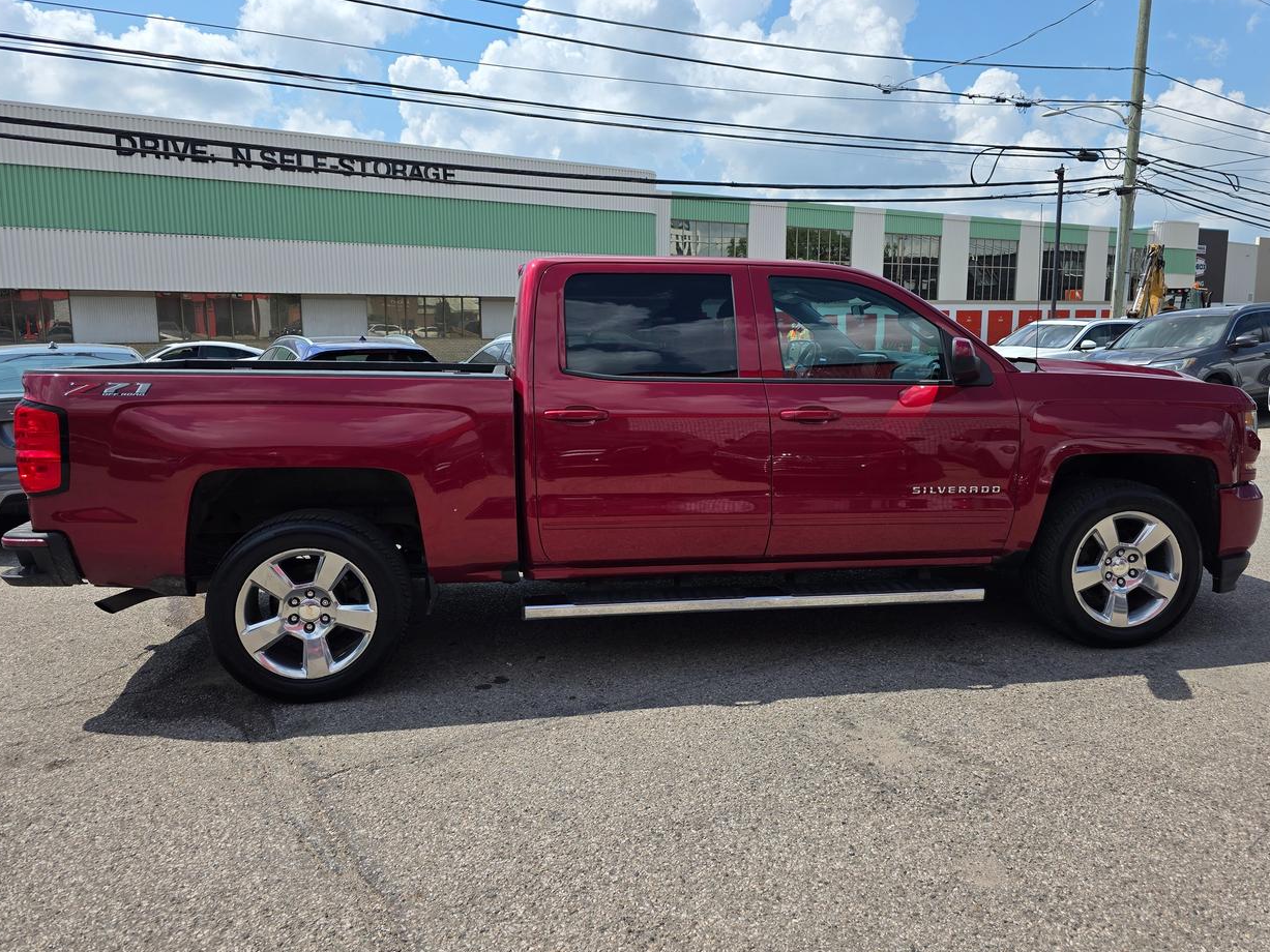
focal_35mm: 24
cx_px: 632
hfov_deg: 71.6
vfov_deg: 56.8
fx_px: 880
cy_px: 464
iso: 80
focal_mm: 6.3
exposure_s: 1/6150
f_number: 1.7
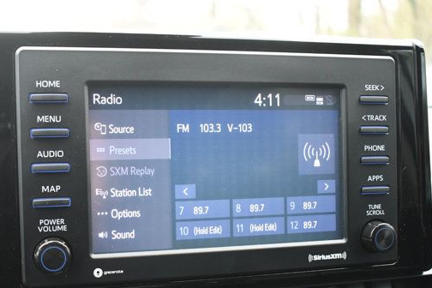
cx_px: 181
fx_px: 564
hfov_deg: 41.8
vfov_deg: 28.5
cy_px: 180
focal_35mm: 47
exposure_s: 1/125
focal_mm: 25
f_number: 4
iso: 1400
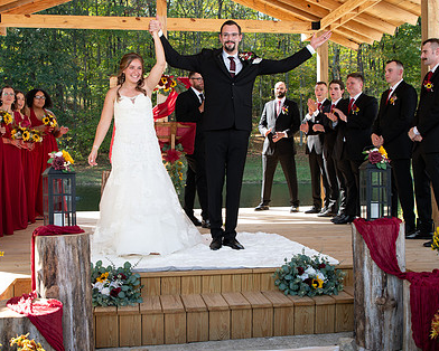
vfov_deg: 37.4
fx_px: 520
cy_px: 177
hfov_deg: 45.7
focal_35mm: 40
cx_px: 202
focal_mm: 26
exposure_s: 1/250
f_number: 4
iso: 320
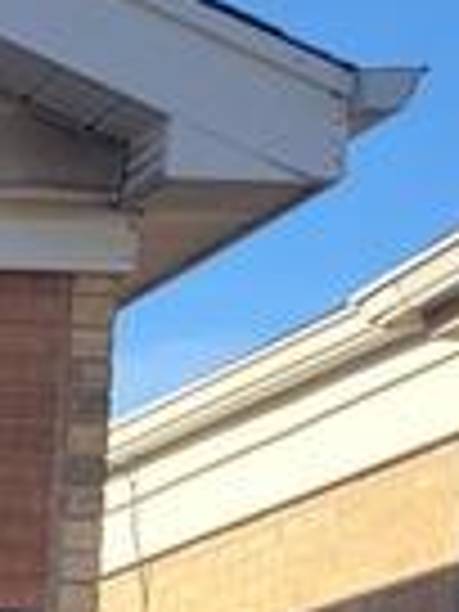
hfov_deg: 6.4
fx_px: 3642
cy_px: 1300
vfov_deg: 8.9
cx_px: -1094
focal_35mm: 206
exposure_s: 1/820
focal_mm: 5.4
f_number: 1.8
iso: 40
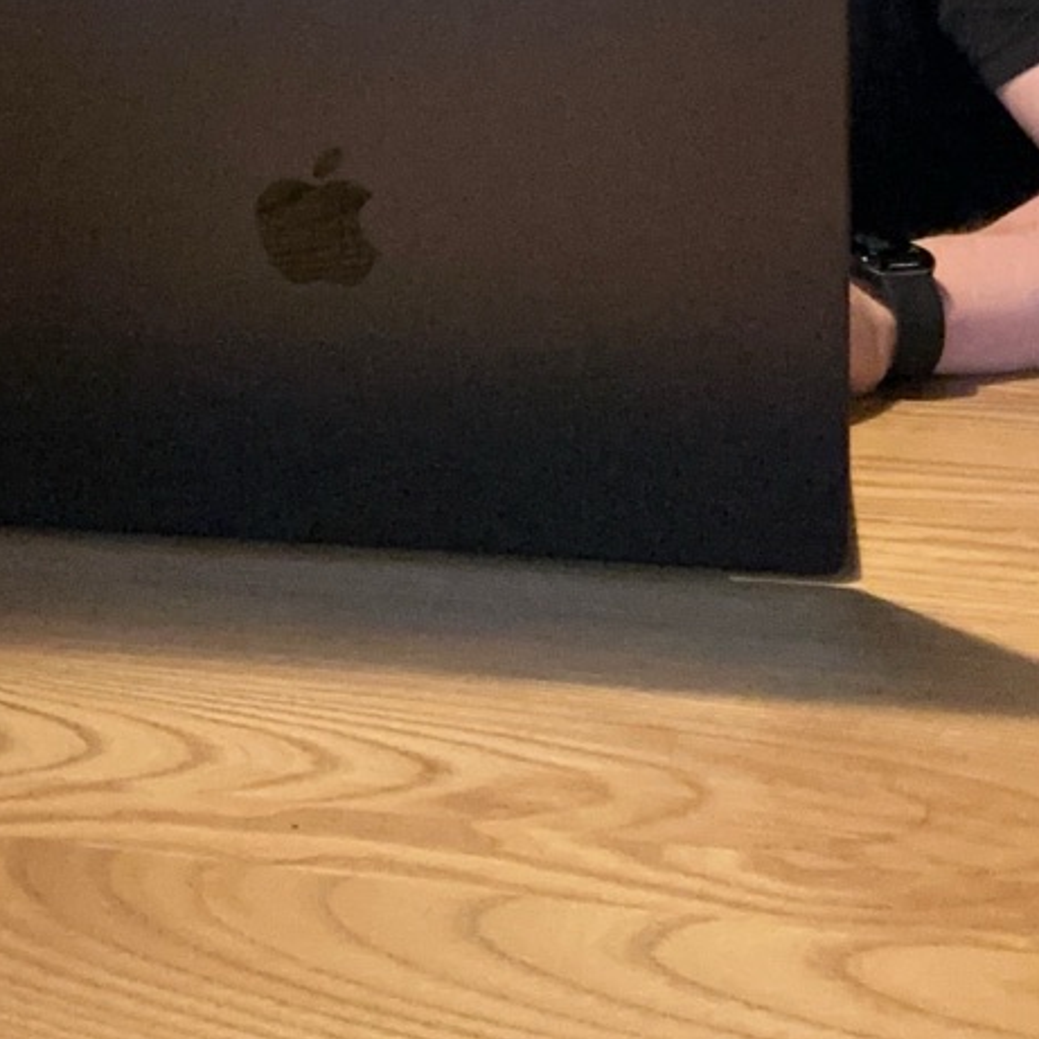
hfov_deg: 24.8
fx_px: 2343
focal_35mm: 69
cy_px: -239
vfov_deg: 22.8
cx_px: 322
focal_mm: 2.69
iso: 250
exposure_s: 1/33
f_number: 1.9
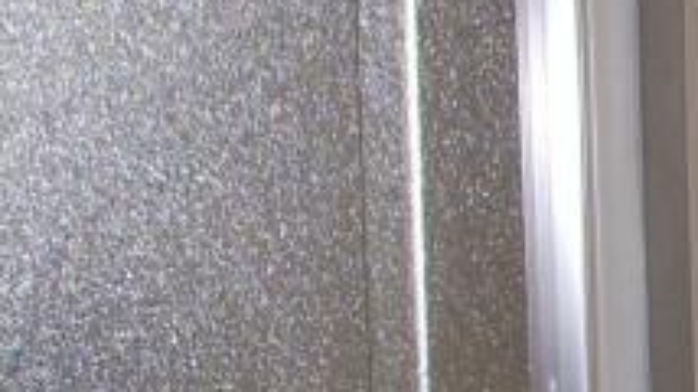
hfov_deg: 10.2
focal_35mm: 198
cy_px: 712
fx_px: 3662
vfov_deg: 6.0
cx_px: 1331
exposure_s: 1/30
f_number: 3.3
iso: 100
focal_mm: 6.3
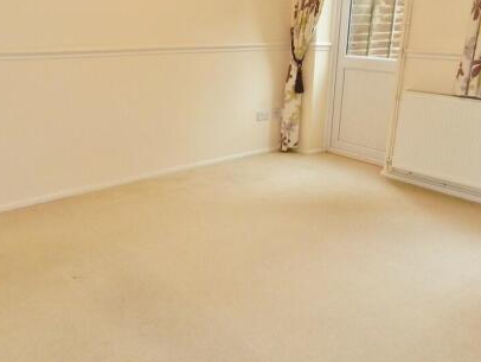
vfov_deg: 42.8
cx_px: 256
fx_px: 459
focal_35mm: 33
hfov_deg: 55.3
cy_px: 217
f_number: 3.4
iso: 200
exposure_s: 1/30
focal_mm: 4
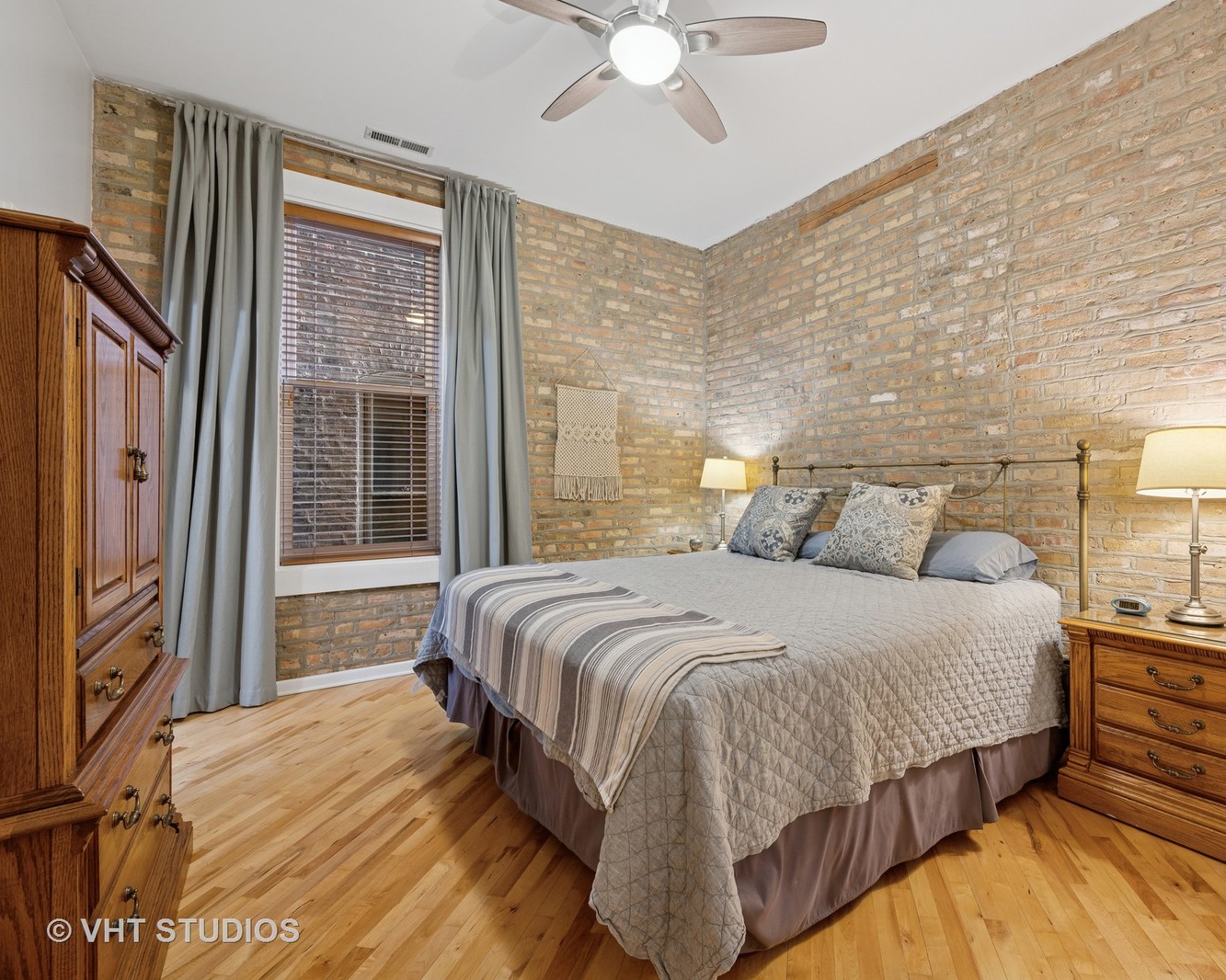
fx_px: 580
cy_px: 484
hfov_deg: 92.3
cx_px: 714
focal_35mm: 16
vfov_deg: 80.4
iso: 200
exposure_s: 1/2
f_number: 9.5
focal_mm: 14
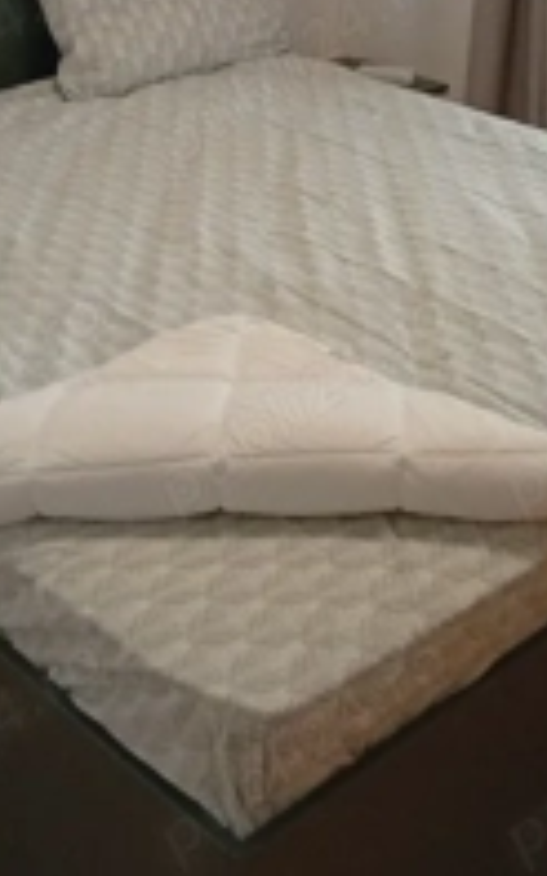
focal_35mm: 58
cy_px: 107
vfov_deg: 33.5
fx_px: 1384
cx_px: 391
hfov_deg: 22.2
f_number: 1.8
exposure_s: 1/50.3
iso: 195
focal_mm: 3.84
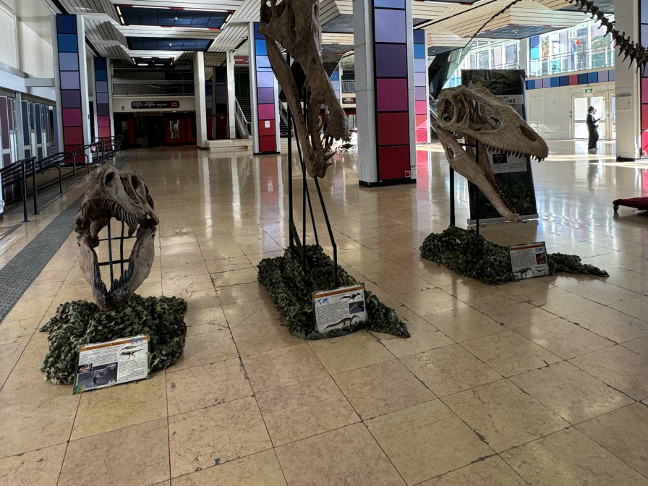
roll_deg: +2.4
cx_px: 336
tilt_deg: -2.5
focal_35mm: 25
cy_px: 141
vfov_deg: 53.2
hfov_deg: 69.4
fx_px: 468
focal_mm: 2.22
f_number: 2.2
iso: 100
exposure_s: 1/100
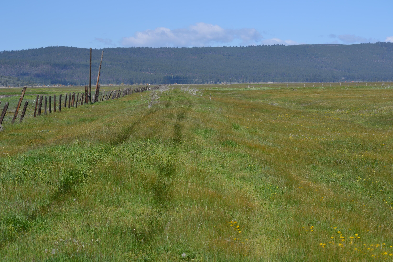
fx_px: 950
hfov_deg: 23.4
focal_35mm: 87
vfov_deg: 15.7
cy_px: 131
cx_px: 196
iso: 100
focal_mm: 58
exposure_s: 1/250
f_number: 8
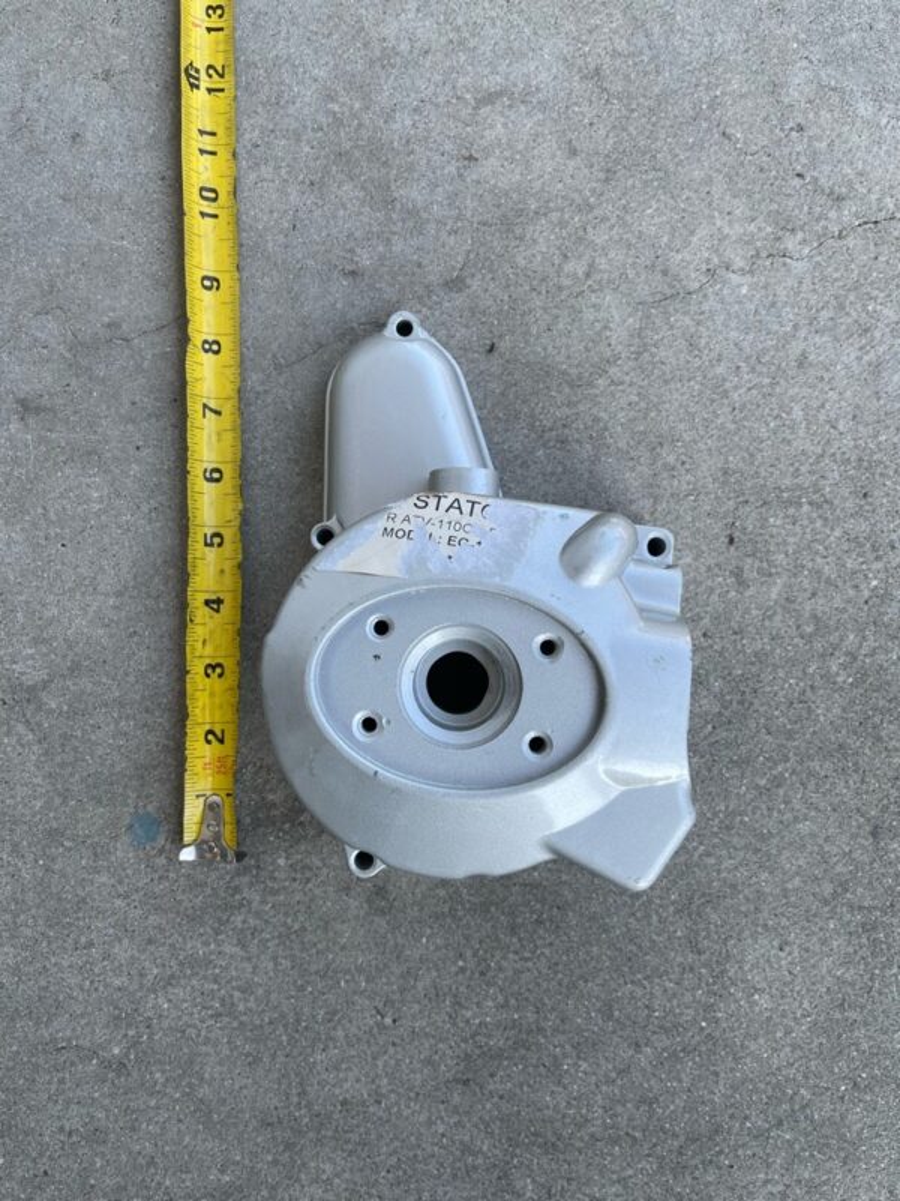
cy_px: 600
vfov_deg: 67.3
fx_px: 901
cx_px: 450
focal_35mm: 26
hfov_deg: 53.1
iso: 32
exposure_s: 1/472
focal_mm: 5.1
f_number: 1.6
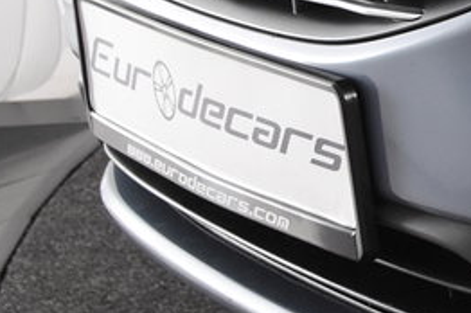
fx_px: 2300
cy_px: 8
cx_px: 1100
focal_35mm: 176
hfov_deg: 10.3
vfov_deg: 7.7
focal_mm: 24
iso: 1600
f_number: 5.6
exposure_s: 1/80
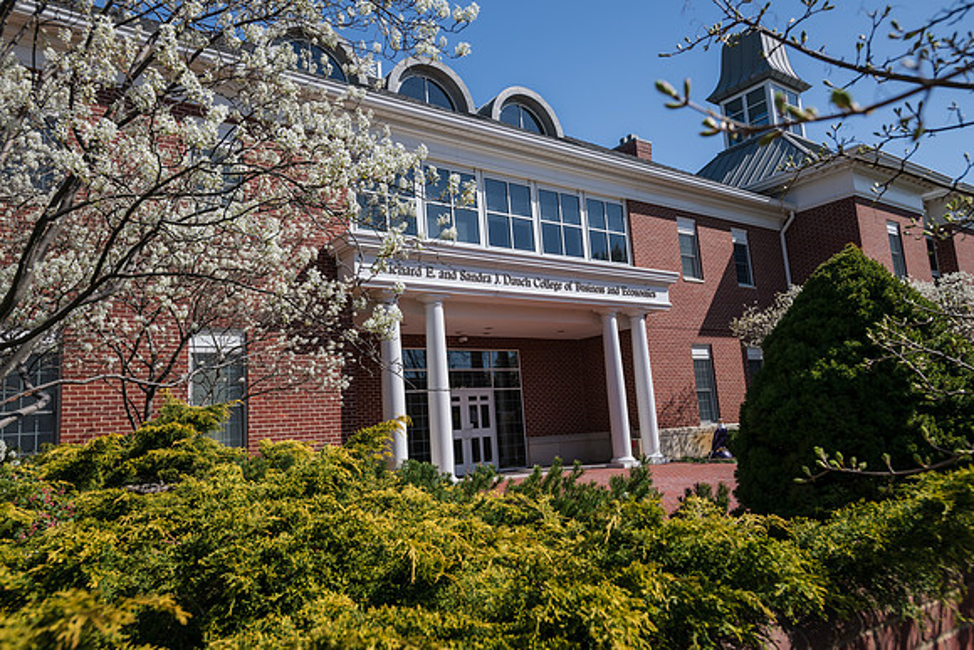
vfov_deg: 51.3
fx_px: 677
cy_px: 325
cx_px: 487
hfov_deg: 71.5
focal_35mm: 25
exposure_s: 1/320
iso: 320
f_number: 7.1
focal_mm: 25
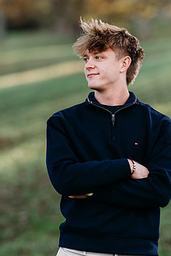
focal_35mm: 195
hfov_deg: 7.0
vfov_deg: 10.5
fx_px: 1389
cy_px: 112
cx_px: 114
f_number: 2.5
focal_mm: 135
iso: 160
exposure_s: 1/320
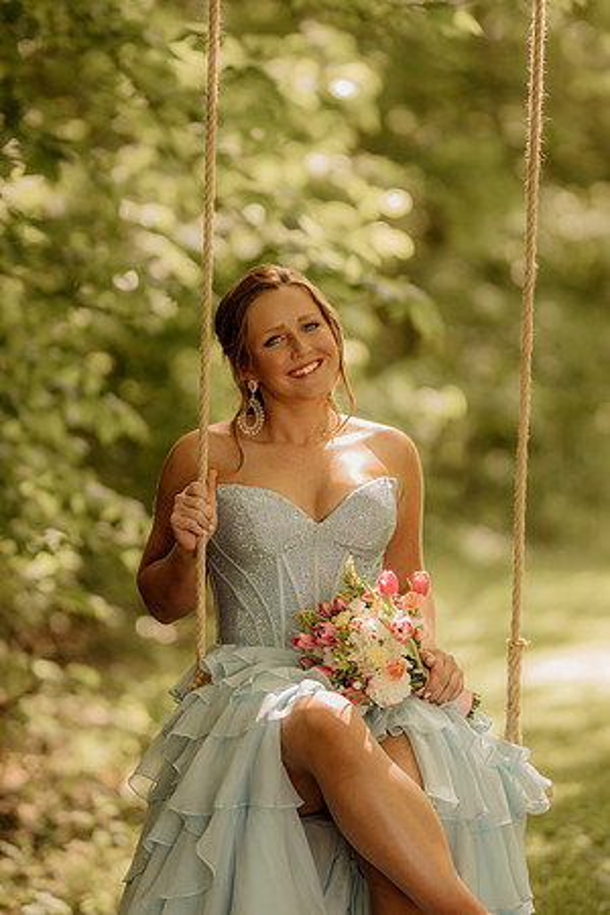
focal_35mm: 127
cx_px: 305
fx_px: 3228
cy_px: 458
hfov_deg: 10.8
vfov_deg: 16.1
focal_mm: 85
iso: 400
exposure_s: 1/1250
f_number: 1.4
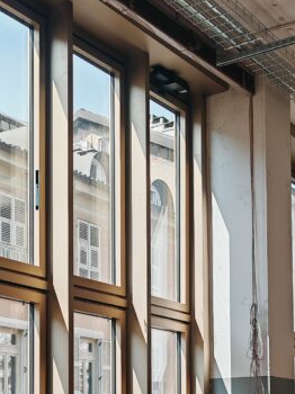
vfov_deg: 23.7
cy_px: 392
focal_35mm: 79
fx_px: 899
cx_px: 89
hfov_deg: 18.6
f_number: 1.6
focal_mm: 7.62
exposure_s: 1/100
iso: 50
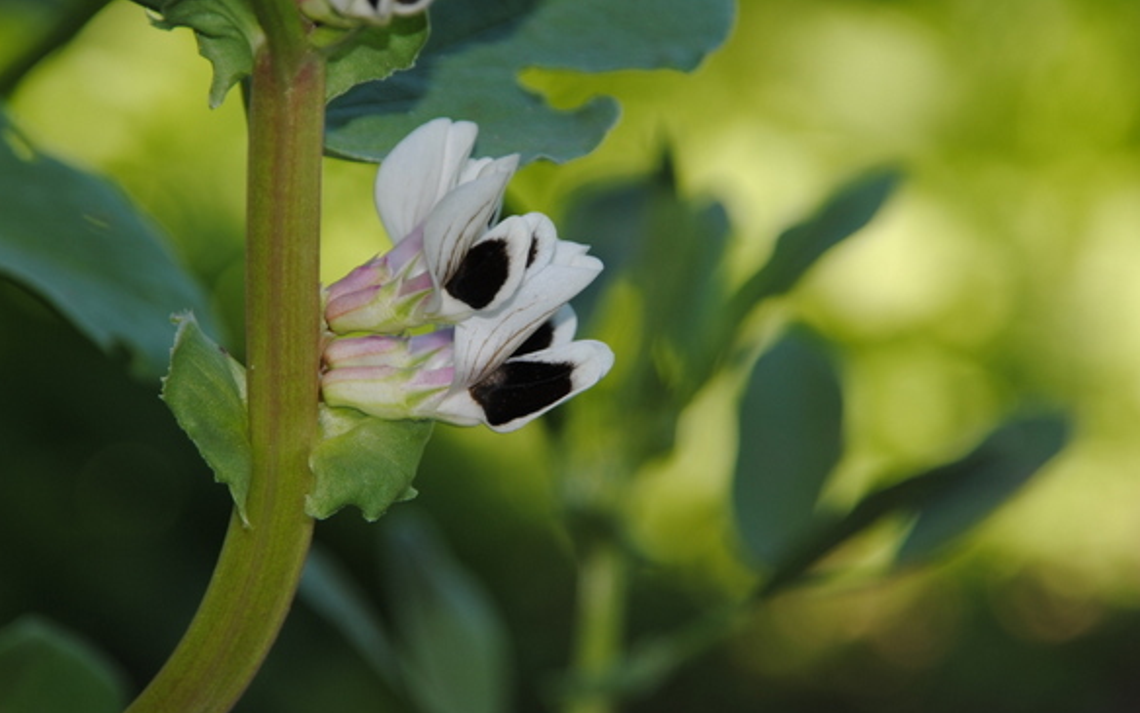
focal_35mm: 367
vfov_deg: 3.6
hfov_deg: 5.7
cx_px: 502
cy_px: 315
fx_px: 11402
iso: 100
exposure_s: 1/125
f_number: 6.3
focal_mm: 200
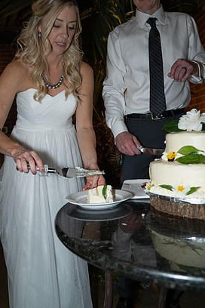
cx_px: 99
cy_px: 141
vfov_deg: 58.6
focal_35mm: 32
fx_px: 273
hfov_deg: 41.1
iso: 1600
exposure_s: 1/125
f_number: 3.5
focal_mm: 29
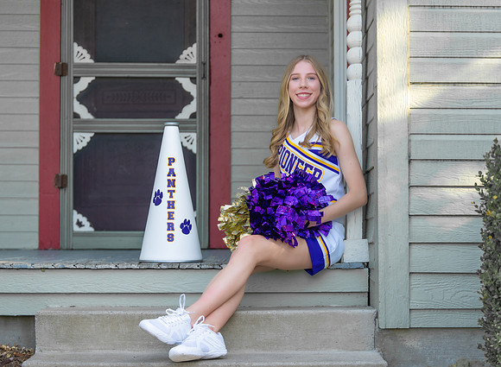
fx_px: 1193
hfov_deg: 23.7
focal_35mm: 83
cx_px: 295
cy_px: 195
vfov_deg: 17.5
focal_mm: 70
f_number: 2.8
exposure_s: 1/320
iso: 125
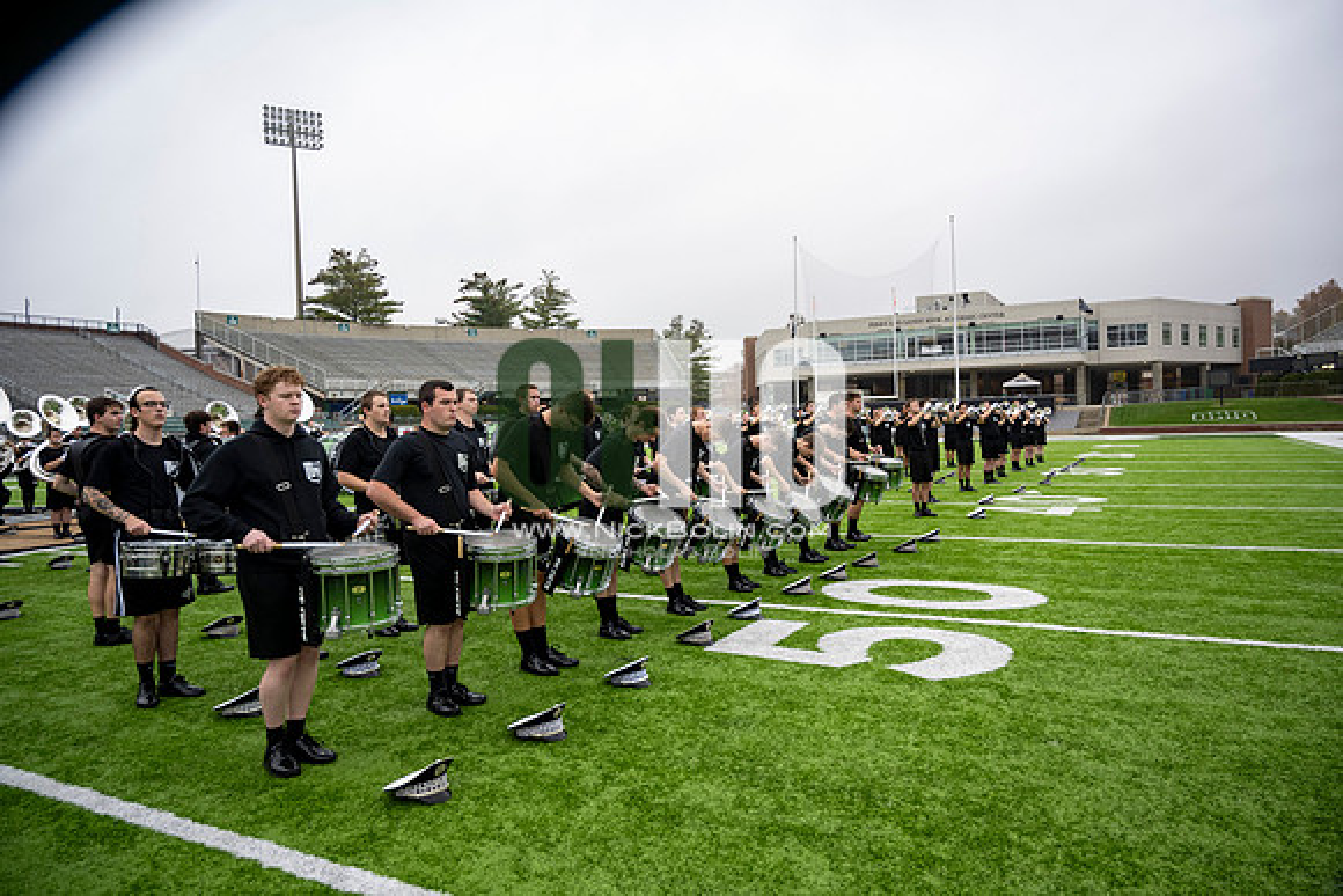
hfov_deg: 73.7
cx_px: 672
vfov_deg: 53.2
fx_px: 896
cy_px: 448
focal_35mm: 24
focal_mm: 24
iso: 320
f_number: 4
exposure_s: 1/200
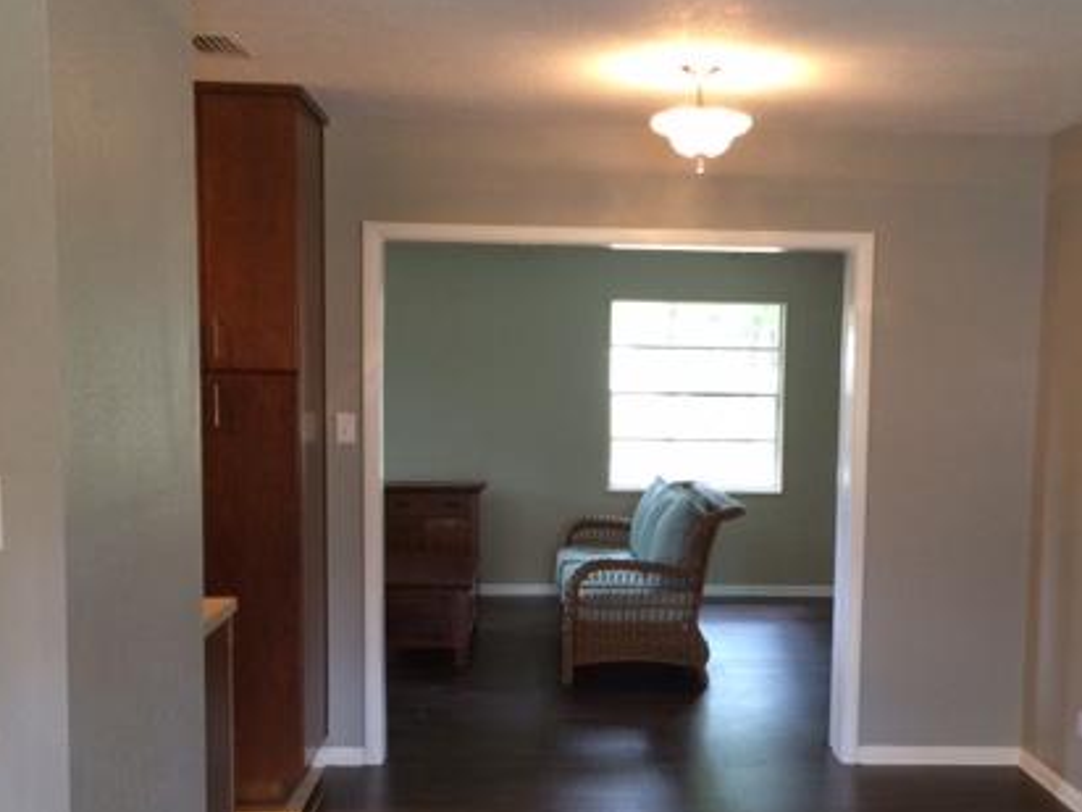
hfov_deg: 41.9
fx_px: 1407
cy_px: 536
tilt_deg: -4.9
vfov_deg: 31.9
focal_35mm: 45
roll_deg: +0.2
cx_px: 641
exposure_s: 1/30
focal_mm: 4.15
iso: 160
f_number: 2.2
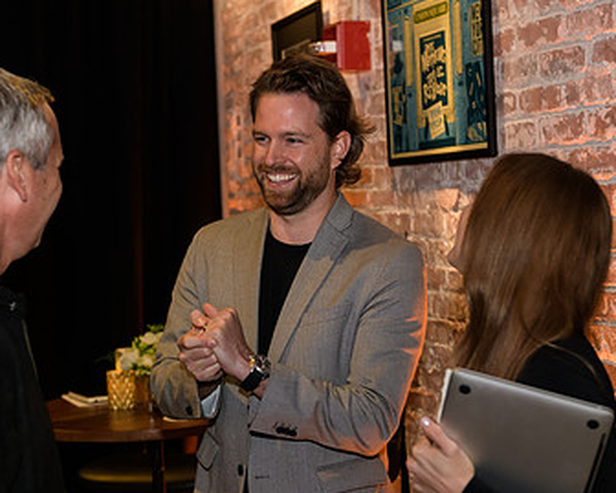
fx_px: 1331
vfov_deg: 21.0
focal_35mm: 73
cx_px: 288
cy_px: 248
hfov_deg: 26.0
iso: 1250
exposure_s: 1/125
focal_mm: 45
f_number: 3.2
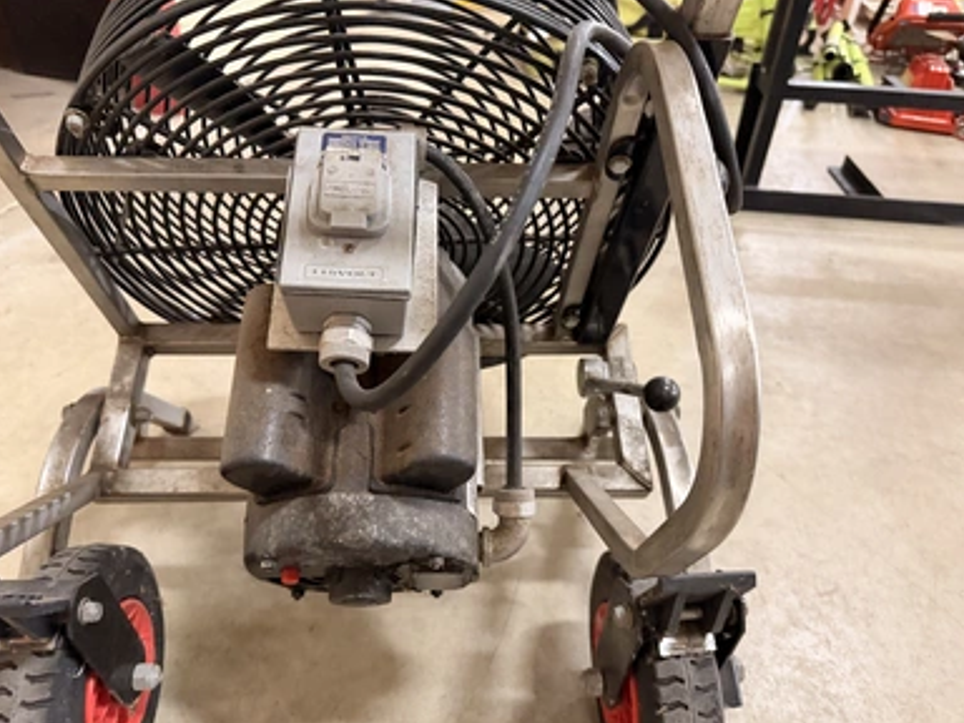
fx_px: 696
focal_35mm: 25
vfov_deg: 54.9
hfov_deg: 69.4
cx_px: 472
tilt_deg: -37.1
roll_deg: +2.7
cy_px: 362
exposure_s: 1/60
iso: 800
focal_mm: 6.76
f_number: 1.78
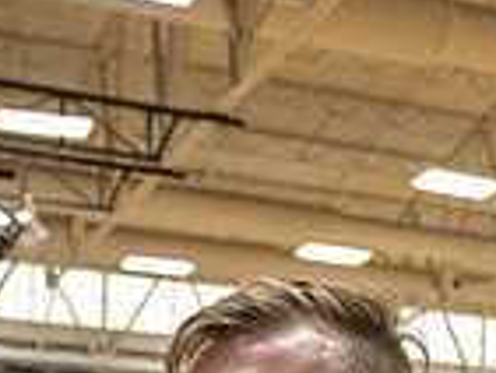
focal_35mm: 95
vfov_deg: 14.4
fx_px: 1362
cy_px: 589
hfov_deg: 20.6
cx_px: 320
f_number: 4
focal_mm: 24
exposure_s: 1/800
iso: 12800
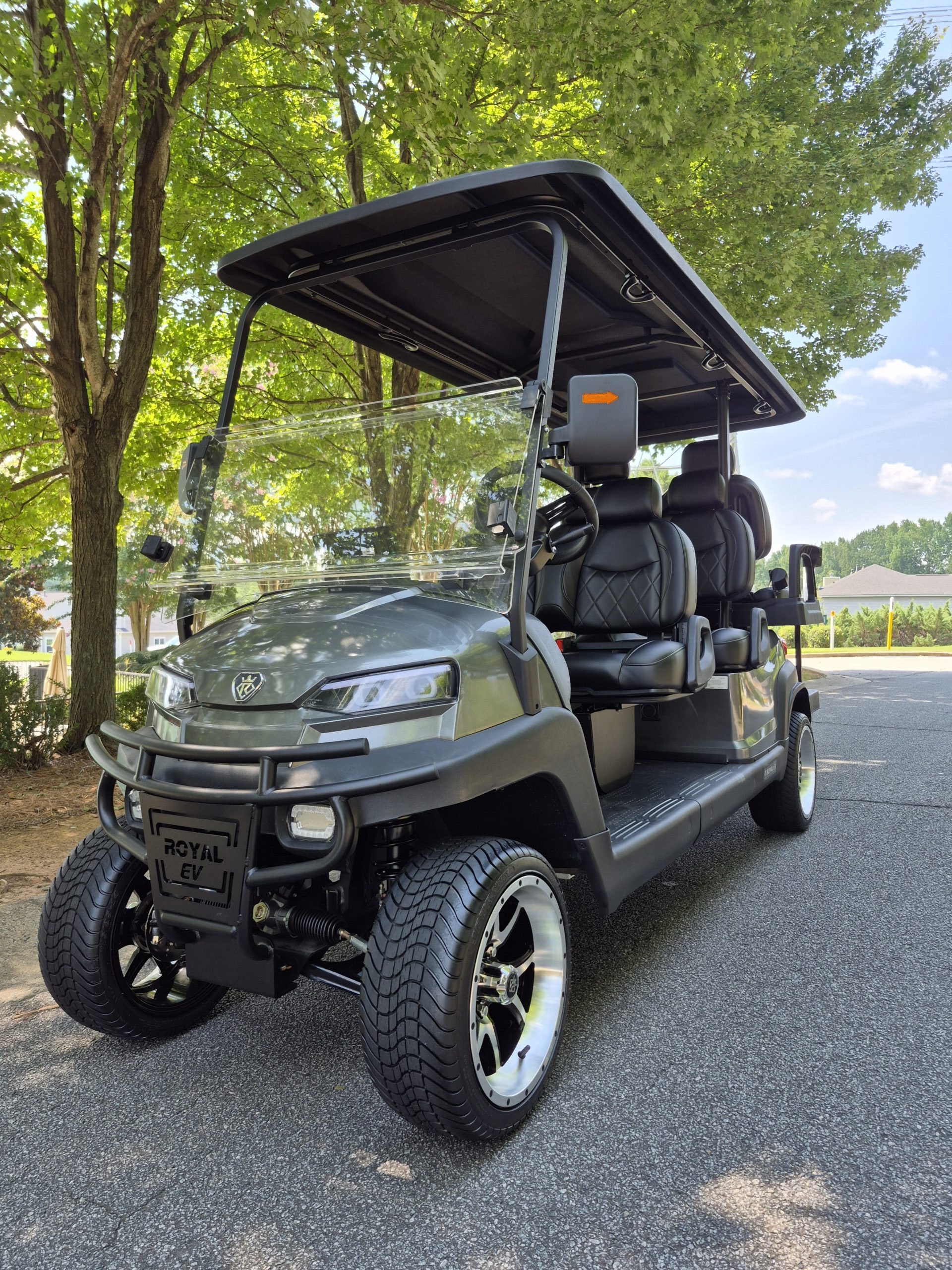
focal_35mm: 23
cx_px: 476
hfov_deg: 58.9
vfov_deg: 73.9
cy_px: 635
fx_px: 843
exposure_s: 1/314
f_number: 1.8
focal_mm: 5.4
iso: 25
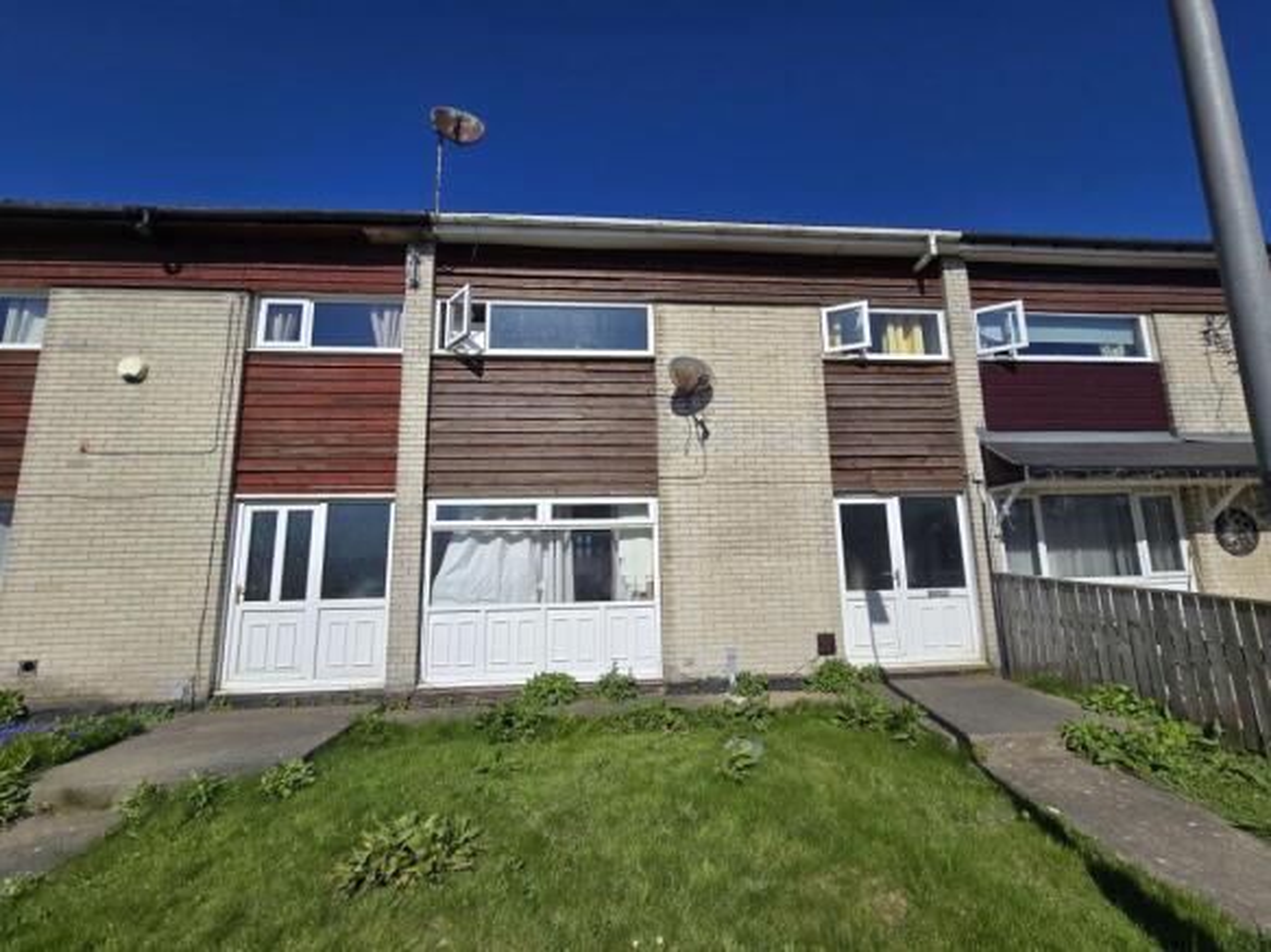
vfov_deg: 89.9
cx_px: 636
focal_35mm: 13
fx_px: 477
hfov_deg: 106.2
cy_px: 476
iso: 50
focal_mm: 2.2
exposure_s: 1/4187
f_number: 2.2
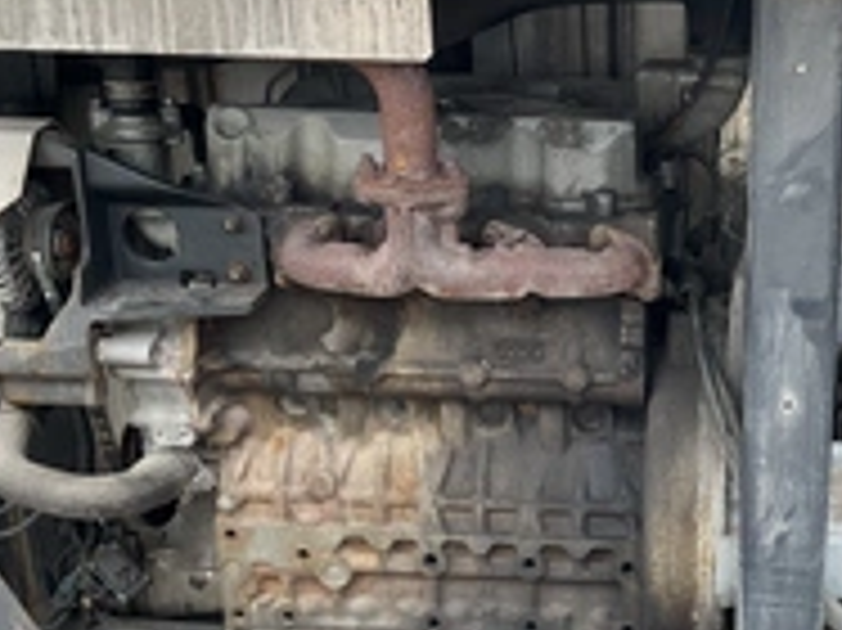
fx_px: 1507
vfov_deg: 23.4
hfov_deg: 30.1
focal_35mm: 62
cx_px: 729
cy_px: 468
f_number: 1.8
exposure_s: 1/171
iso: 20
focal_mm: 3
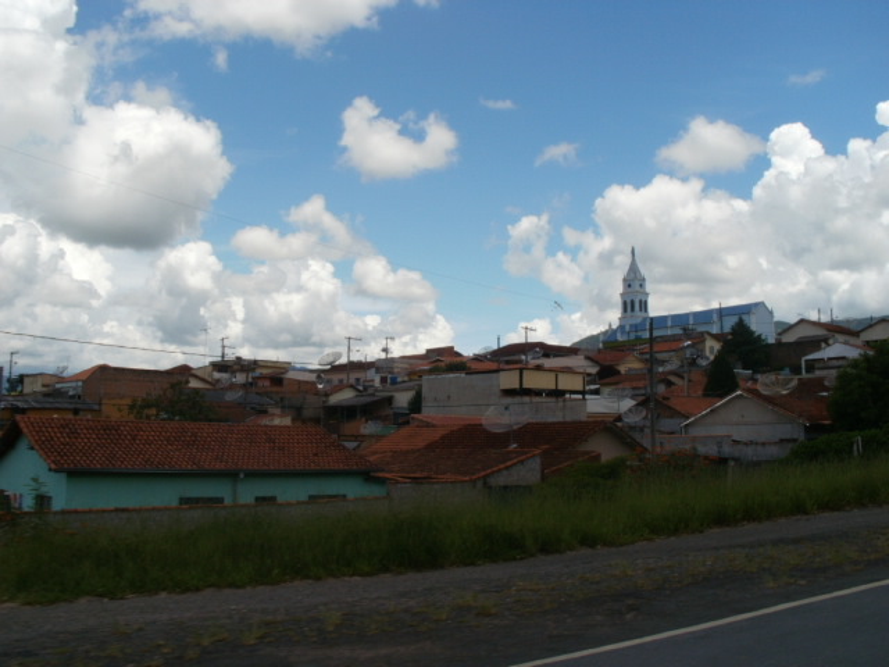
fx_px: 925
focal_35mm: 36
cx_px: 444
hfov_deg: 51.4
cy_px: 334
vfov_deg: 39.7
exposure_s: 1/800
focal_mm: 6.3
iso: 100
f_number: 5.6
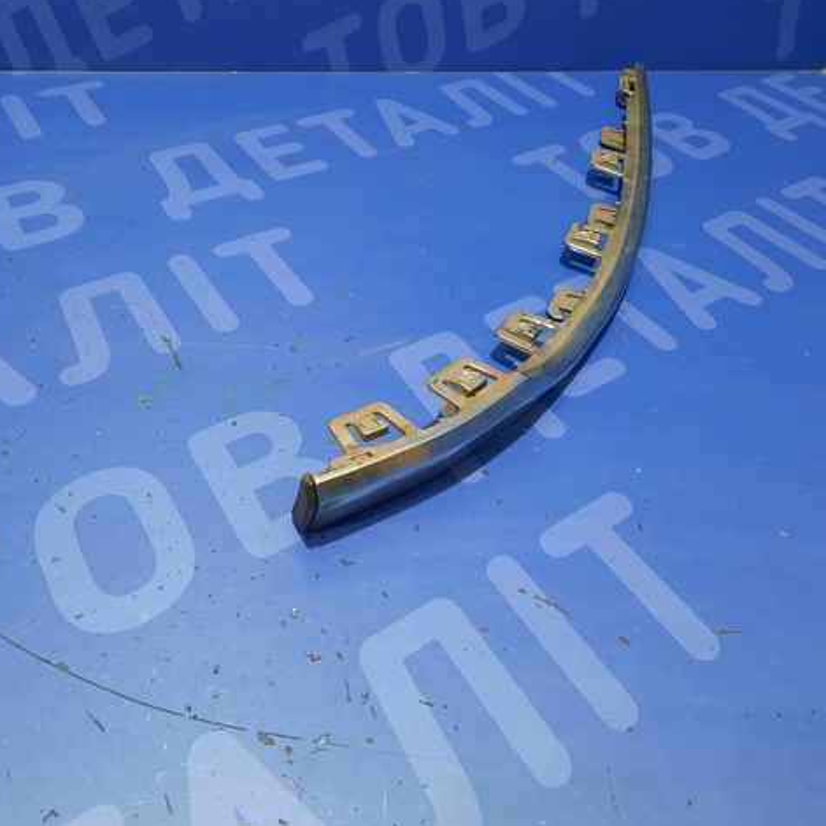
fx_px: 810
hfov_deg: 53.6
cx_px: 321
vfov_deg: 54.0
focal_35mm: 30
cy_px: 412
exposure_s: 1/33
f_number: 2
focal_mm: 4.6
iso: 400
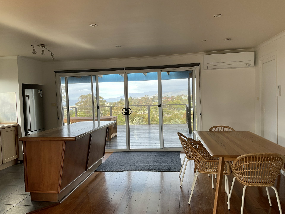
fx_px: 239
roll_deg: +1.9
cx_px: 142
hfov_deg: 61.7
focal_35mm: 29
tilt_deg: -1.2
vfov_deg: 48.2
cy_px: 107
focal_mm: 3
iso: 16
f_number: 1.8
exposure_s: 1/131
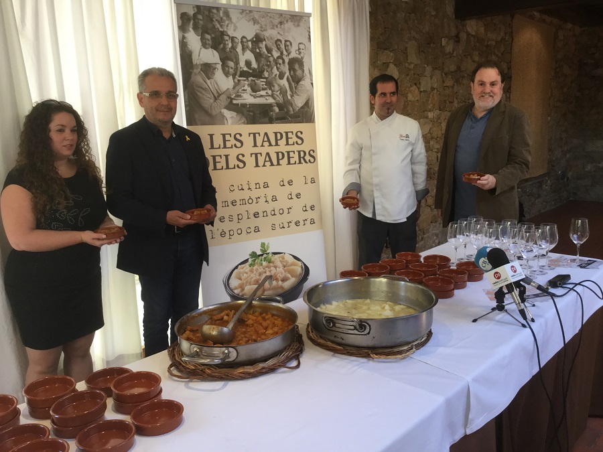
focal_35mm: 31
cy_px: 226
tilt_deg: -12.8
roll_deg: -0.2
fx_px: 540
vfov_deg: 45.4
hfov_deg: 58.4
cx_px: 302
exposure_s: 1/33
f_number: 2.4
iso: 64
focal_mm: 3.3
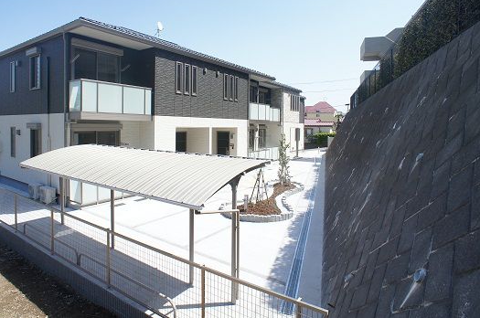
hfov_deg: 65.5
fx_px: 373
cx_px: 220
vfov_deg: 46.1
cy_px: 133
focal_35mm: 28
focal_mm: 16
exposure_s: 1/400
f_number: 8
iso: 200
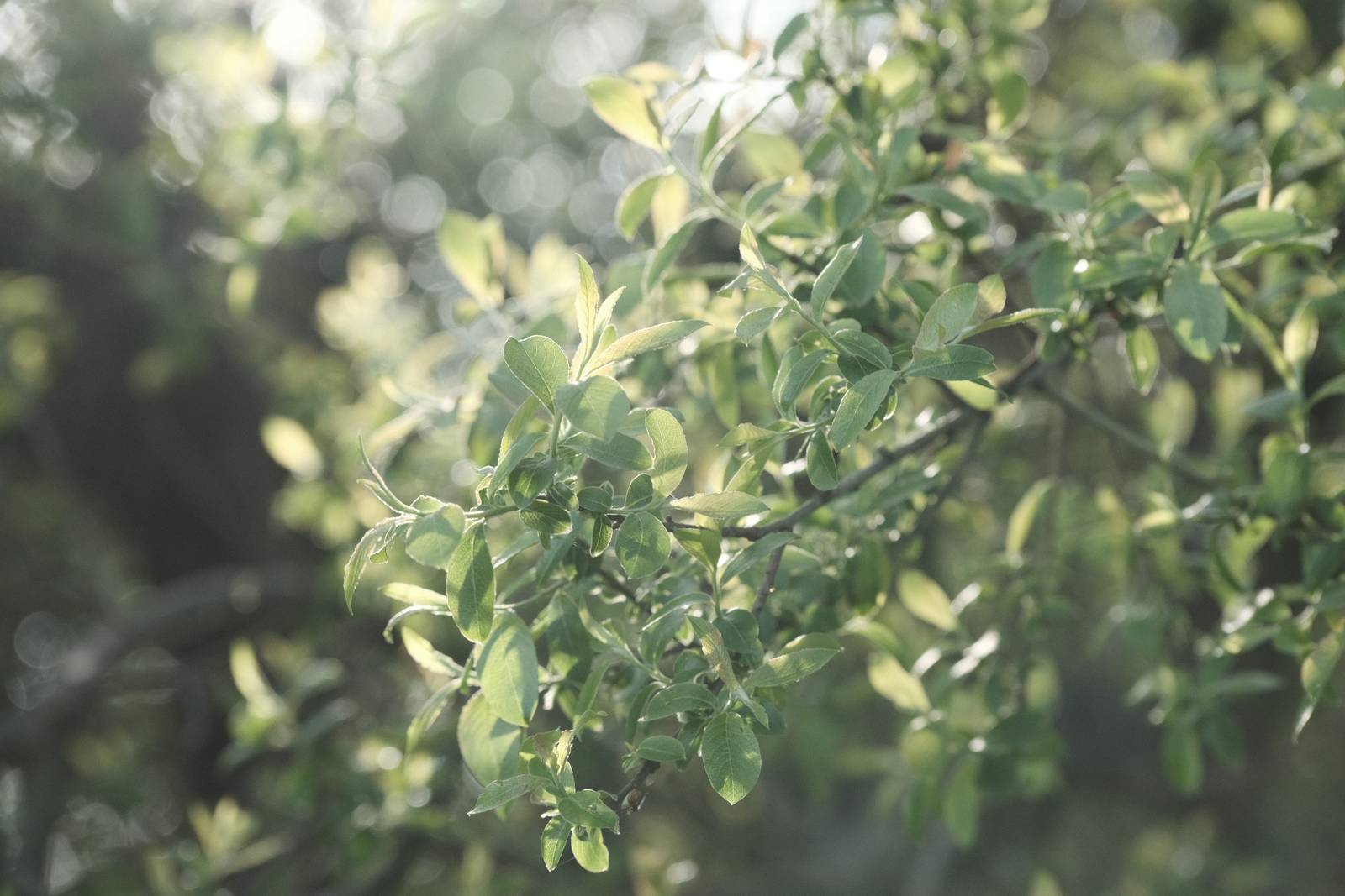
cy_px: 448
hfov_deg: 19.5
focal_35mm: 105
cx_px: 672
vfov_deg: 13.0
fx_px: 3923
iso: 640
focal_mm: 70
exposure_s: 1/400
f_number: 5.6
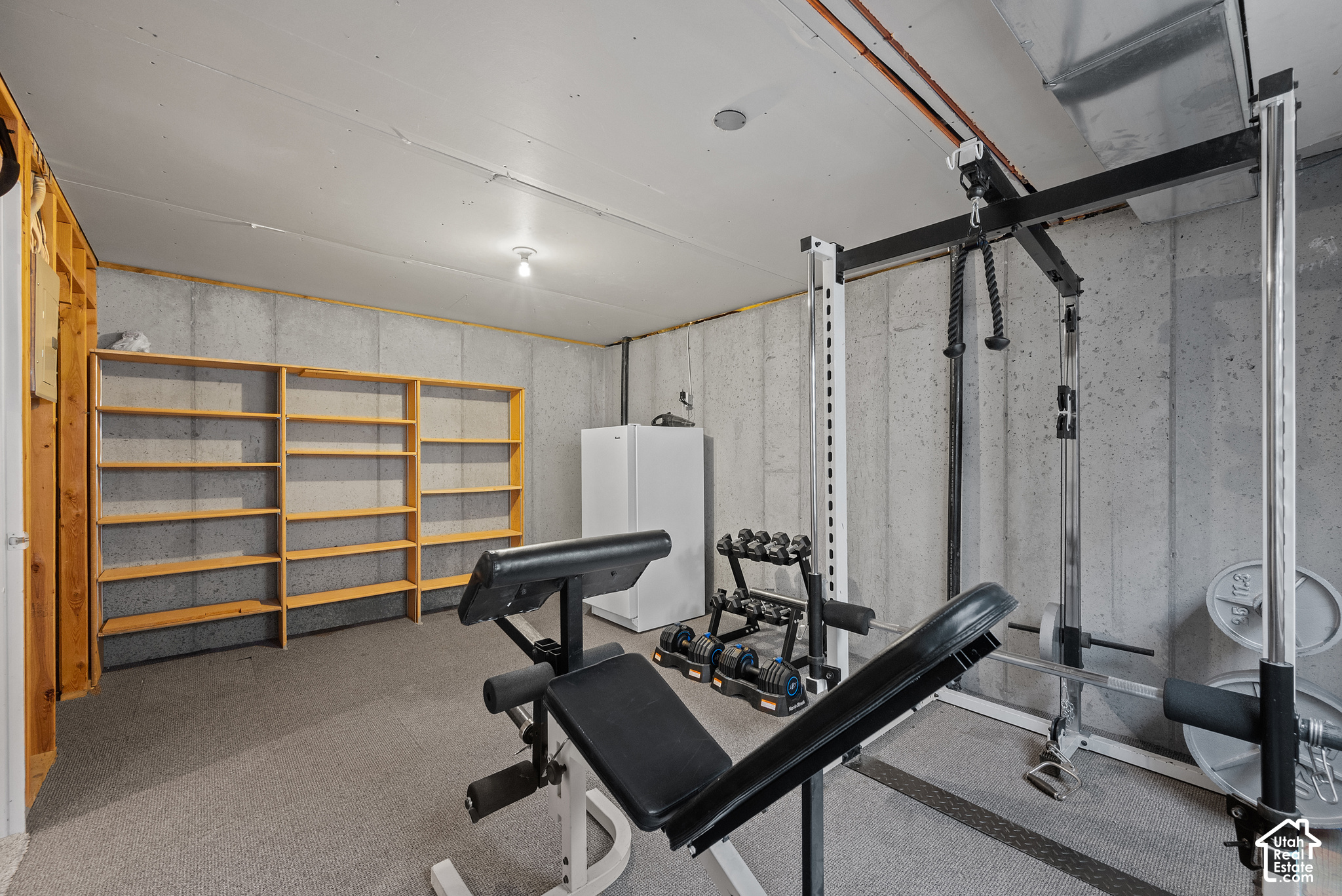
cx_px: 671
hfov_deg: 104.2
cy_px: 448
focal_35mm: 14
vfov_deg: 81.3
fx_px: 522
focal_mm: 14
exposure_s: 2.5
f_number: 8
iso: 500
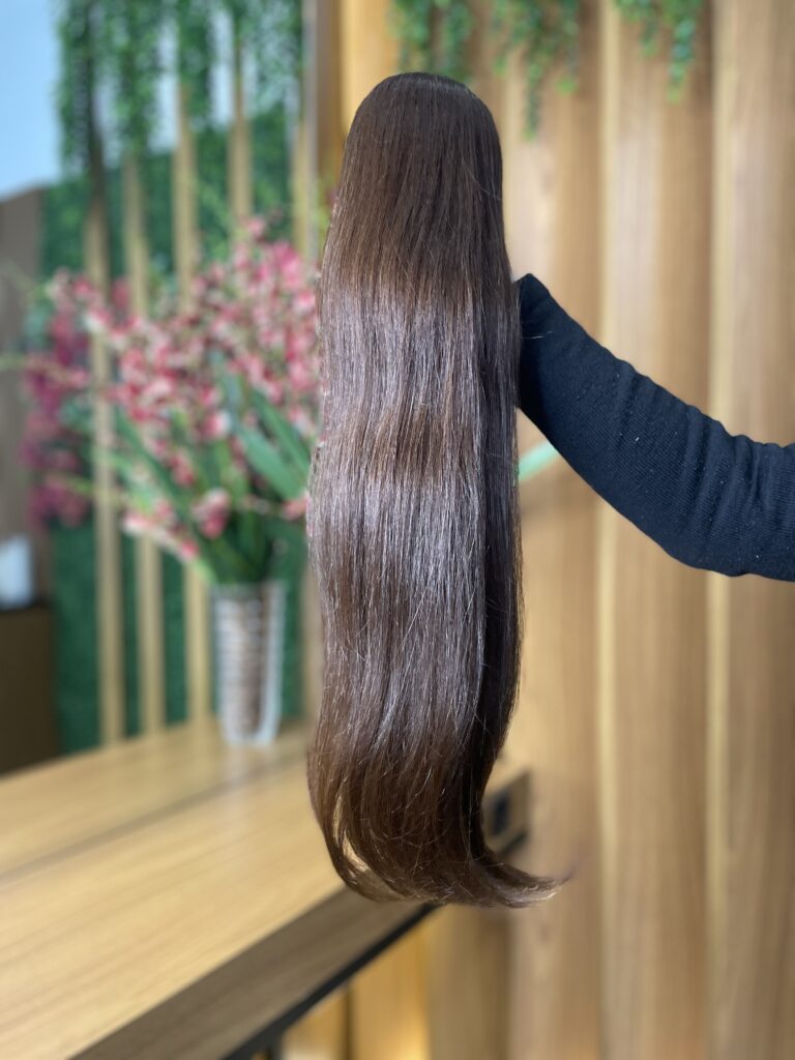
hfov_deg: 53.1
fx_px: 796
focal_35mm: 26
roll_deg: +1.1
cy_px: 530
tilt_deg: -1.2
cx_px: 398
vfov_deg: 67.3
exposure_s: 1/60
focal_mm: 4.2
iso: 160
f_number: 1.6
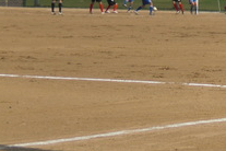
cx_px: 224
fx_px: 1507
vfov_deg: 5.7
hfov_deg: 8.5
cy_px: 2
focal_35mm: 240
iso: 64
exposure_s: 1/500
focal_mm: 18.9
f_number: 5.9
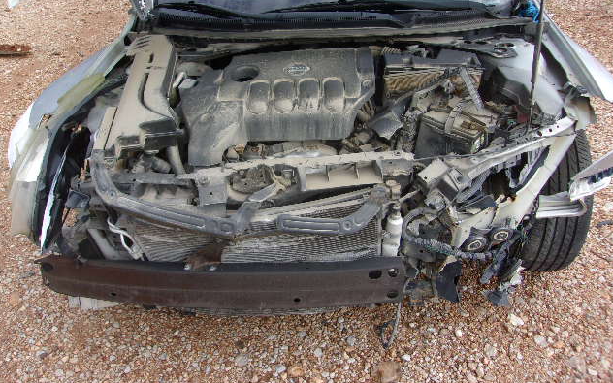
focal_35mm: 29
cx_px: 306
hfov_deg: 64.6
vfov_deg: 43.1
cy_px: 168
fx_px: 484
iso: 80
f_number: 3
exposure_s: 1/180
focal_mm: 4.9
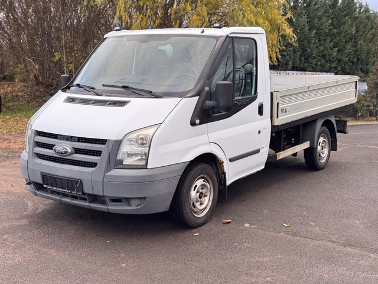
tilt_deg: -6.9
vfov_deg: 30.3
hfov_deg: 39.7
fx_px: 524
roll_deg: +0.3
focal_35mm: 48
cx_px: 189
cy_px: 142
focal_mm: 6.76
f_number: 1.78
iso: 64
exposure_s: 1/331
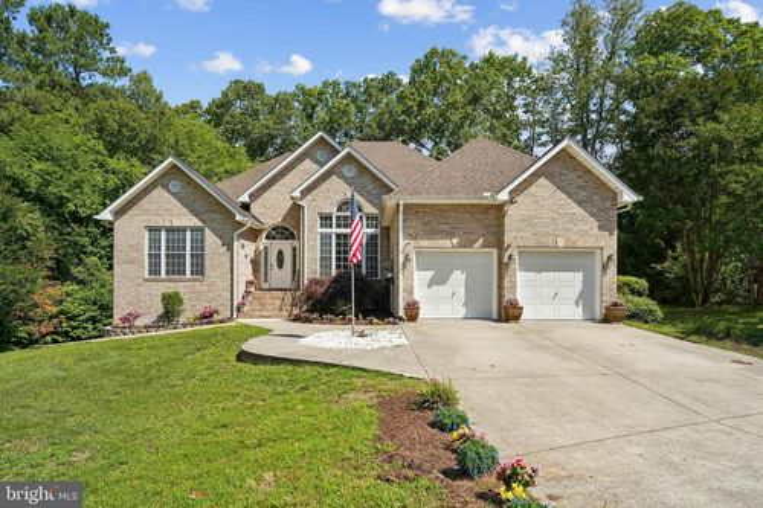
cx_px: 382
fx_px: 430
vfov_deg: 61.1
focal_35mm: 20
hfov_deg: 83.1
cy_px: 254
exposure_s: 1/1000
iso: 320
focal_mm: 20.3
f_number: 7.1
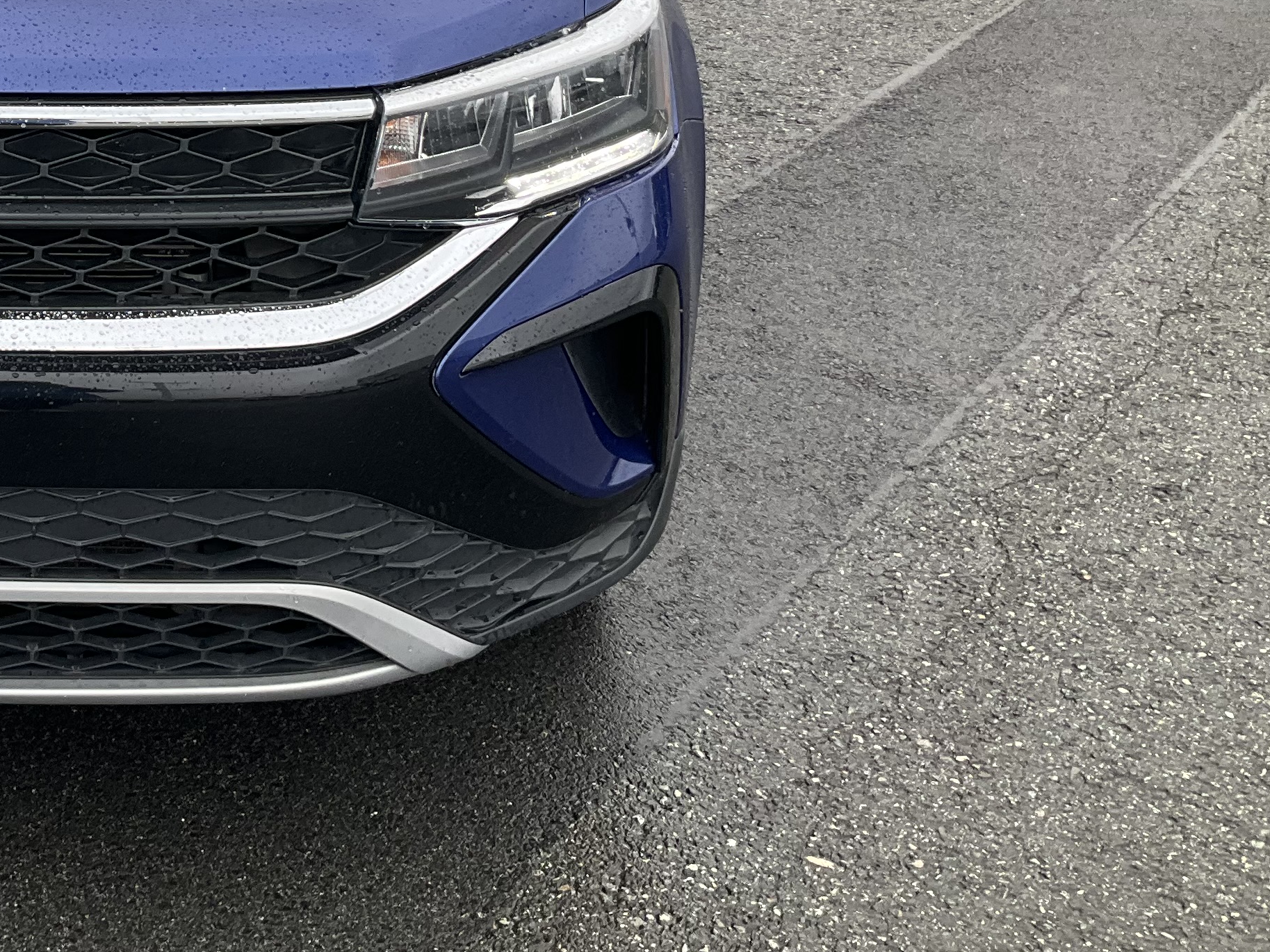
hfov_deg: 28.1
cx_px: -49
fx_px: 2348
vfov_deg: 22.1
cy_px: 1
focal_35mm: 64
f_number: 1.8
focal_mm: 3
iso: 16
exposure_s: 1/128
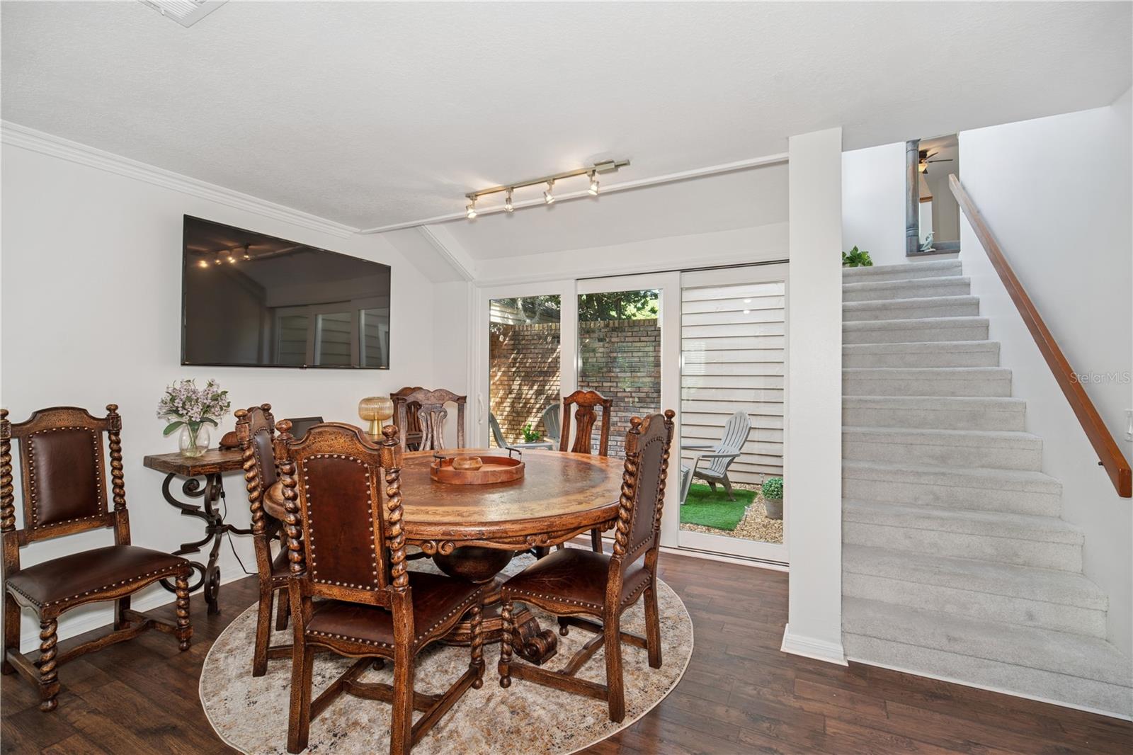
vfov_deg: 77.3
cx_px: 566
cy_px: 378
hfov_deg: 100.4
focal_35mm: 15
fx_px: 472
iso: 200
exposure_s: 1/8
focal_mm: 15
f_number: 8
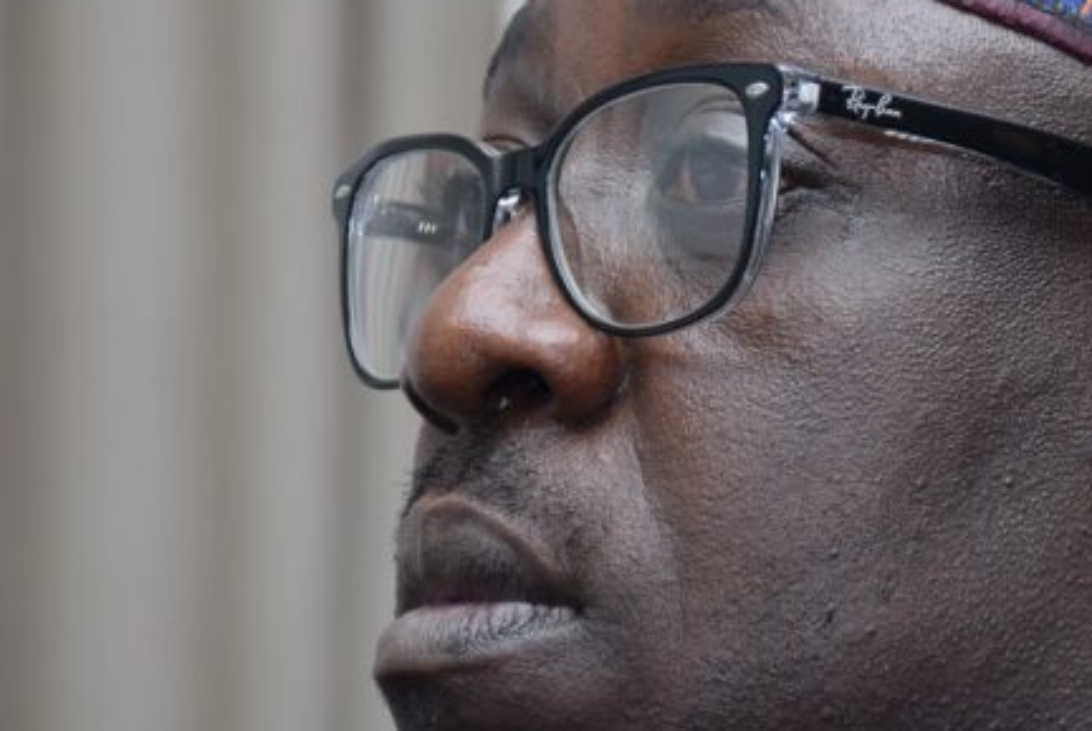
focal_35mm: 130
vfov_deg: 10.6
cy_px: 378
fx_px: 3947
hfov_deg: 15.7
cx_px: 804
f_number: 4.8
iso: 500
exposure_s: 1/200
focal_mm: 52
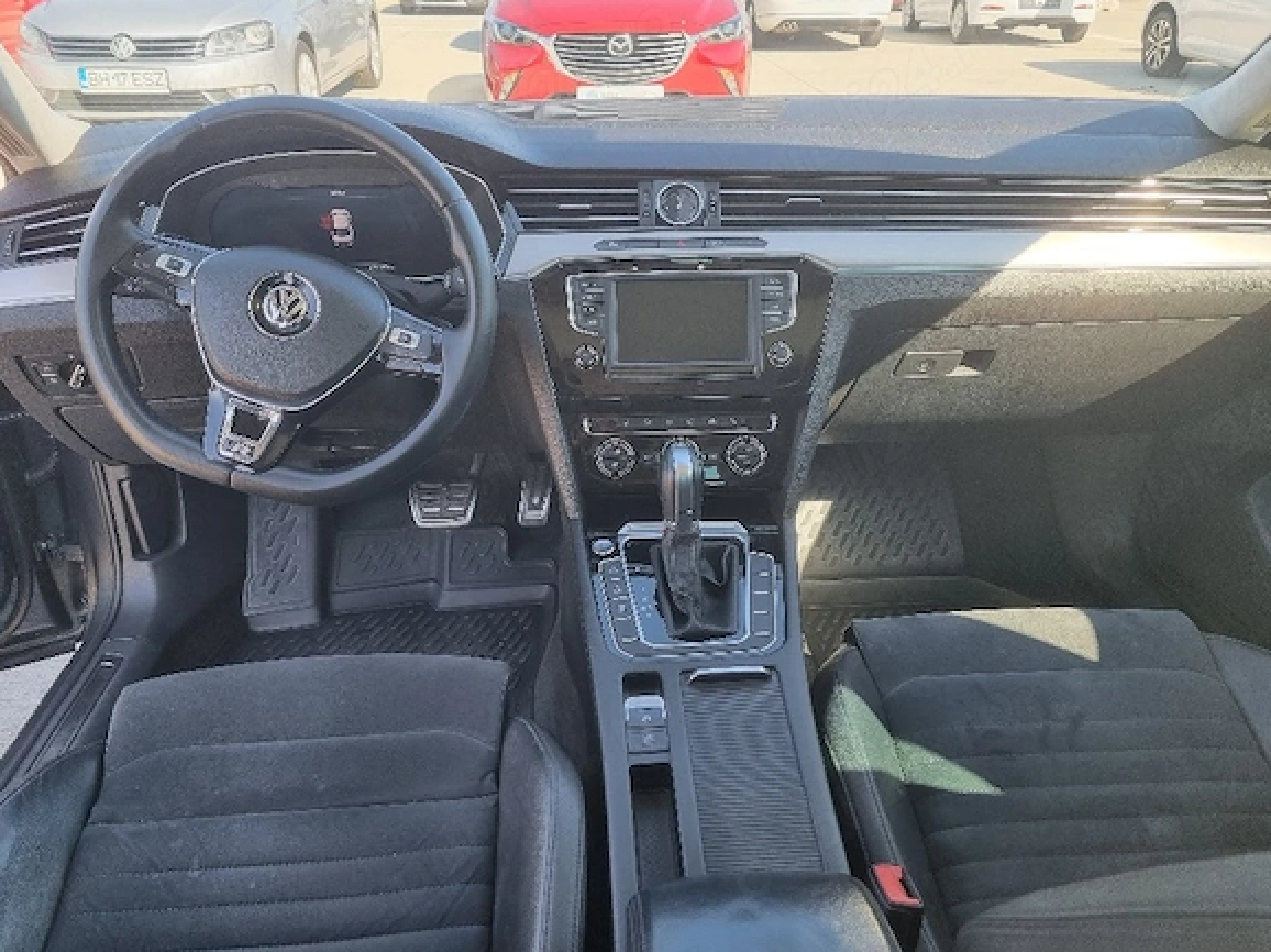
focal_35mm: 27
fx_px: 991
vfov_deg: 51.3
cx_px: 618
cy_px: 464
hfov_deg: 65.3
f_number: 1.8
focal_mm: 5.4
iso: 50
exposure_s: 1/217
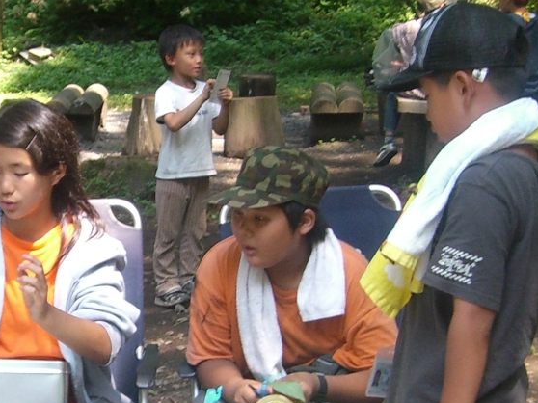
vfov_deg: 13.6
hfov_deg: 17.8
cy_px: 269
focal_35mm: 109
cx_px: 79
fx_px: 1693
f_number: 2.7
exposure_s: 1/200
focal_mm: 6.2
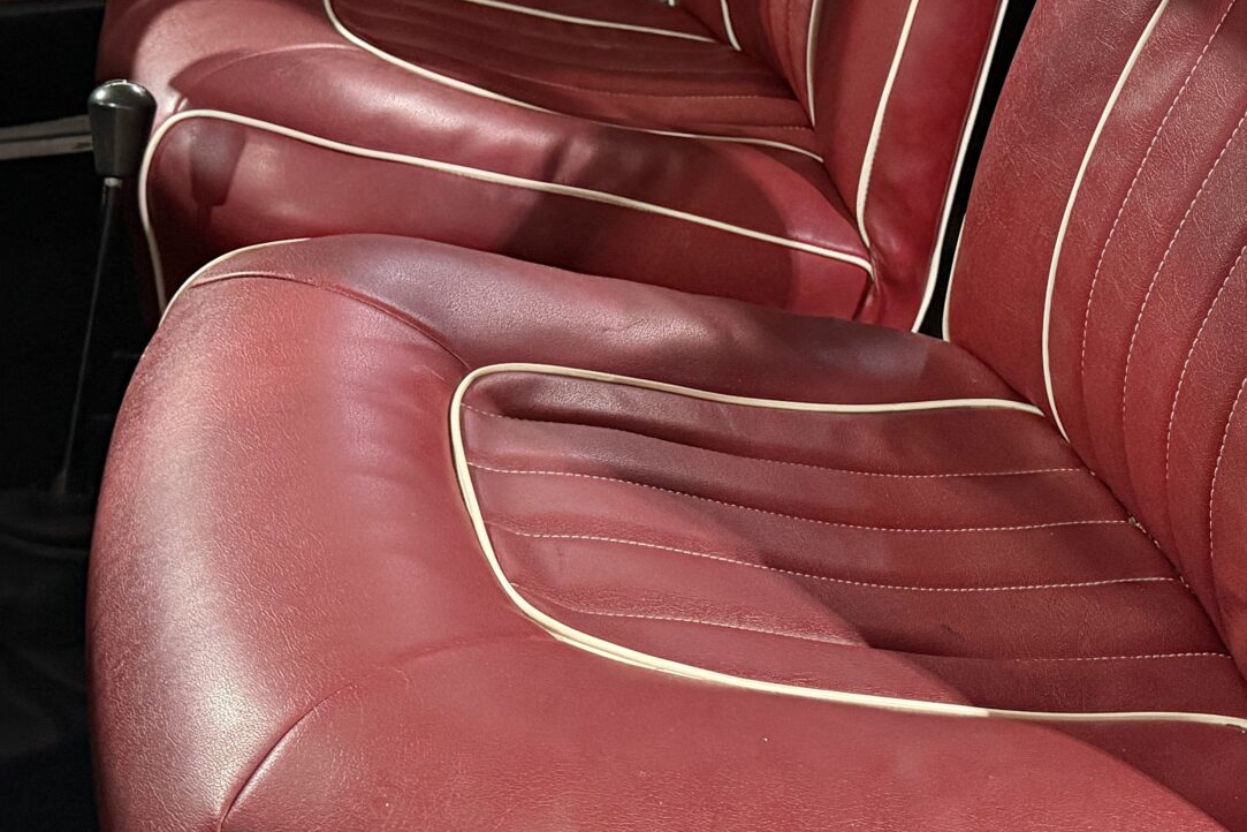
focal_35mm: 59
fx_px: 2044
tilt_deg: -25.0
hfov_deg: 33.8
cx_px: 755
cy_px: 199
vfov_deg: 22.8
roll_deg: -0.7
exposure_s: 1/25
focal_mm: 6.76
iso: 800
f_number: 1.78
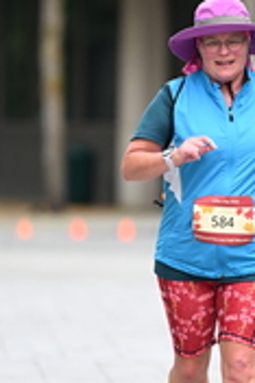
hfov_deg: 2.2
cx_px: 219
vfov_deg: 3.3
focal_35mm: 626
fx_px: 6664
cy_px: 192
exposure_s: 1/1600
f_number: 2.8
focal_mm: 200
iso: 640
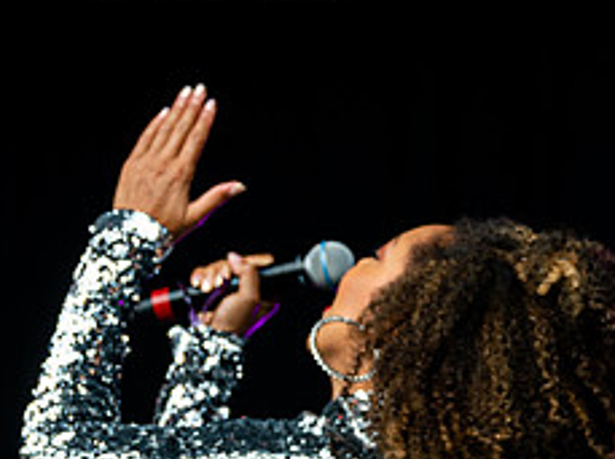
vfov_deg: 4.0
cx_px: 906
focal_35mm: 367
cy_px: 161
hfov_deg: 5.4
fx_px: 6510
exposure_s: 1/1000
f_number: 5
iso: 450
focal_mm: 120
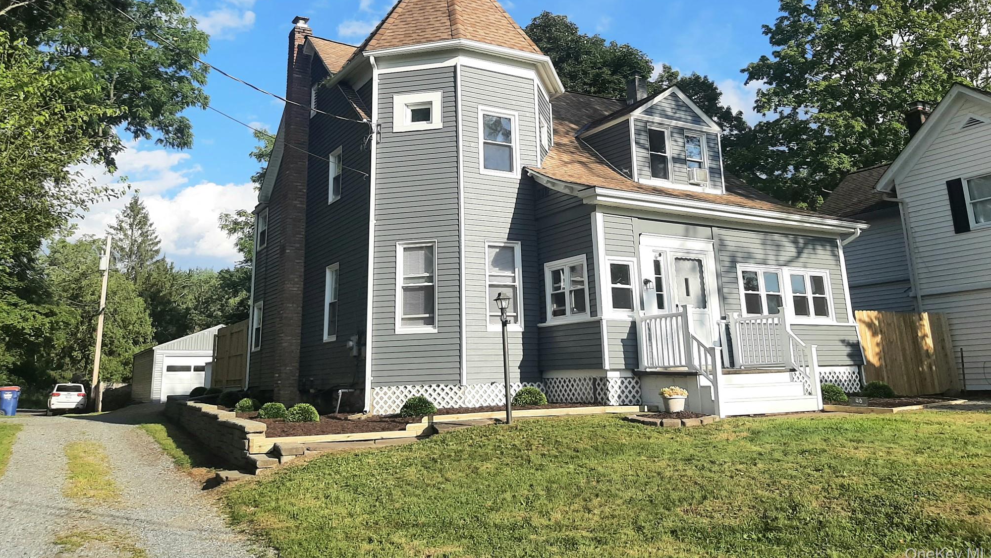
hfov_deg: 66.1
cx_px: 498
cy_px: 185
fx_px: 762
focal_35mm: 29
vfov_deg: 39.7
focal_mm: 3.93
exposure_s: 1/2500
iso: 40
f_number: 1.7
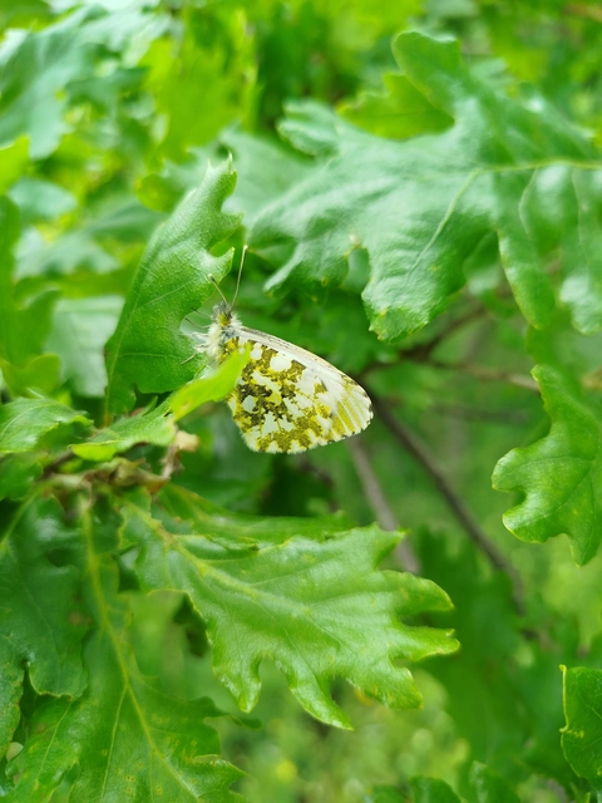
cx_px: 301
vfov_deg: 71.6
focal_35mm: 24
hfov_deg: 56.8
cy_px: 402
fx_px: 557
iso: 80
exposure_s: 1/100
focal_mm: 5.31
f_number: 1.7
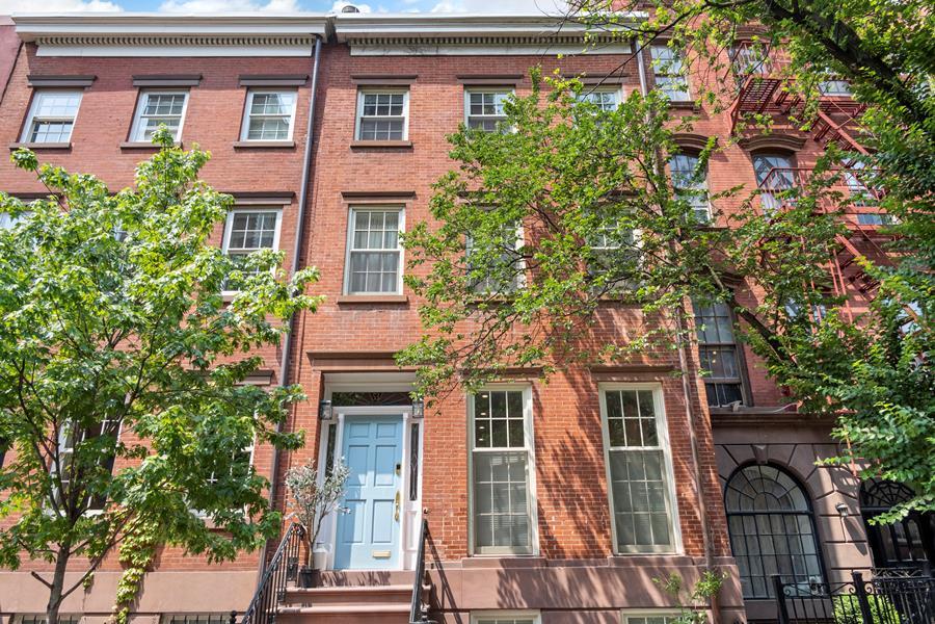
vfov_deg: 53.1
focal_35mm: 24
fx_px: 623
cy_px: 312
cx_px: 468
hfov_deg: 73.7
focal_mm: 24
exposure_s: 1/500
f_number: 8
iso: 400
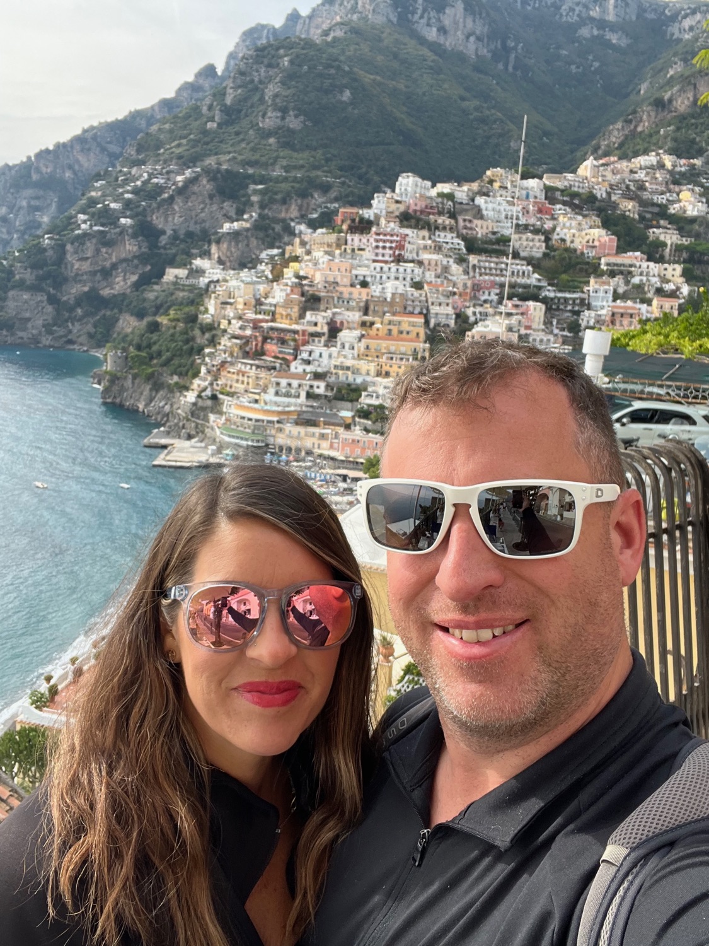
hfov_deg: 46.8
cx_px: 354
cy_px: 473
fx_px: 819
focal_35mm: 30
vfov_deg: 60.0
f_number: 2.2
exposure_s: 1/270
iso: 32
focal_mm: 2.71
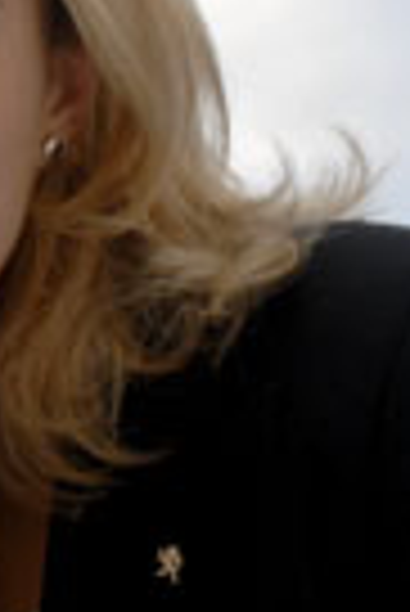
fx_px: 3425
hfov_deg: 6.7
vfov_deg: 10.2
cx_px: -297
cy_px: 353
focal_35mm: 201
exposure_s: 1/200
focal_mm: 28
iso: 200
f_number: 6.3
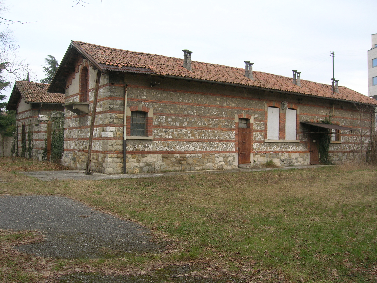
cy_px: 142
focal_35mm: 34
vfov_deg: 41.8
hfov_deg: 54.0
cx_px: 188
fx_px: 370
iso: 50
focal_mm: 5.7
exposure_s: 1/46.7
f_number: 4.9
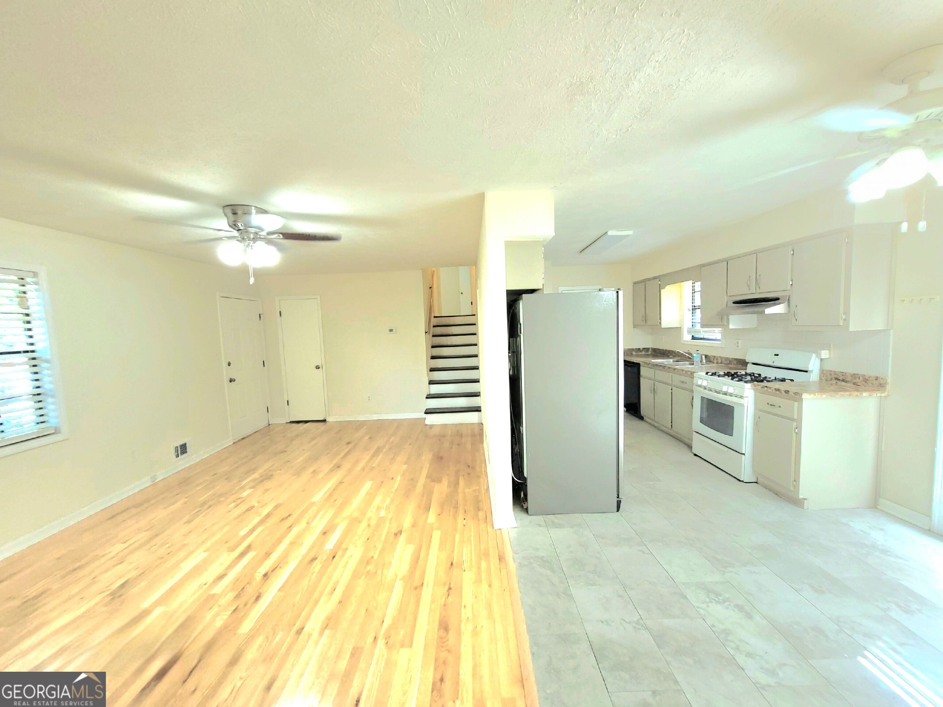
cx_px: 472
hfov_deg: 106.2
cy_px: 354
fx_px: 354
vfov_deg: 89.9
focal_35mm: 13
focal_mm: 1.74
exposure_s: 1/60.2
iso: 80
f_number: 2.2
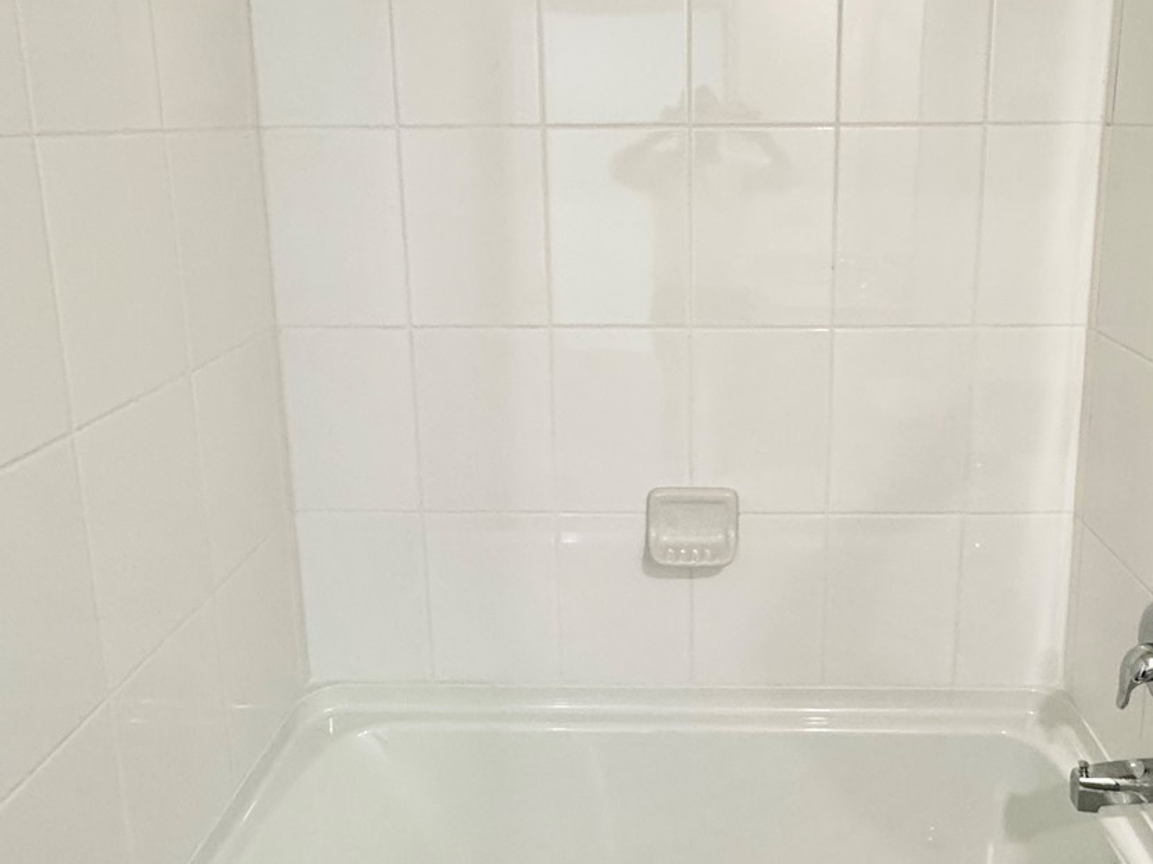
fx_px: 899
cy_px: 274
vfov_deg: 50.2
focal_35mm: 27
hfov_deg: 64.9
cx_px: 678
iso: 320
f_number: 2.2
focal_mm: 2.22
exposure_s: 1/120
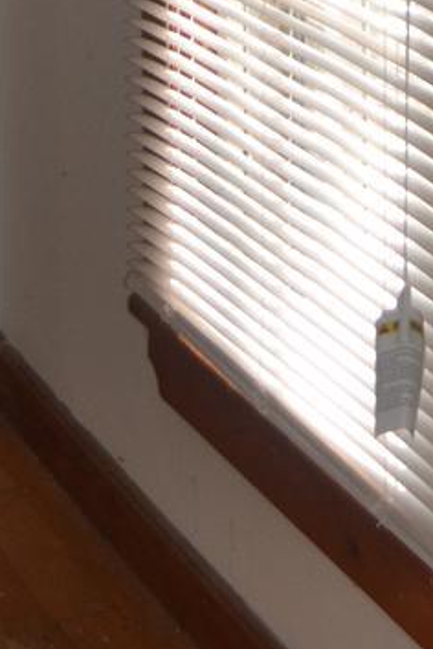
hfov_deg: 8.7
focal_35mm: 156
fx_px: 2814
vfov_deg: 12.7
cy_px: -248
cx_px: 464
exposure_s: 1/125
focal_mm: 24
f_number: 4
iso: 400
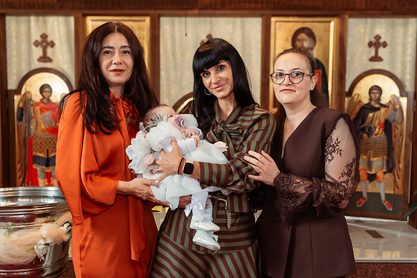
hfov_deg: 41.2
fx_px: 555
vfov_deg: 28.1
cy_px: 139
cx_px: 203
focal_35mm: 48
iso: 3200
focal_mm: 46
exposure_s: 1/250
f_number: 3.5
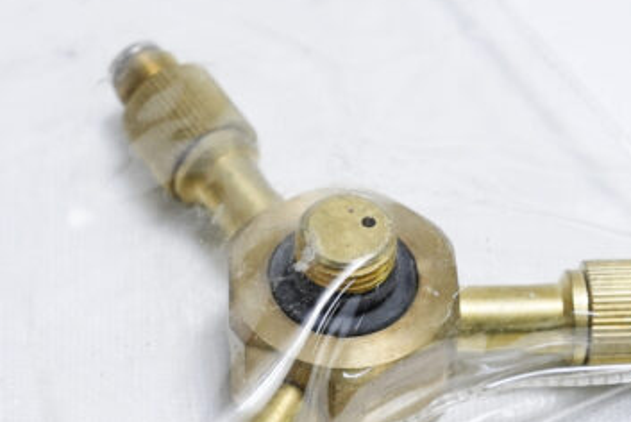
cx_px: 354
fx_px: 2438
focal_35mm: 139
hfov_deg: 14.7
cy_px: 377
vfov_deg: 9.8
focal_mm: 70
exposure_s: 1/200
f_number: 9
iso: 3200
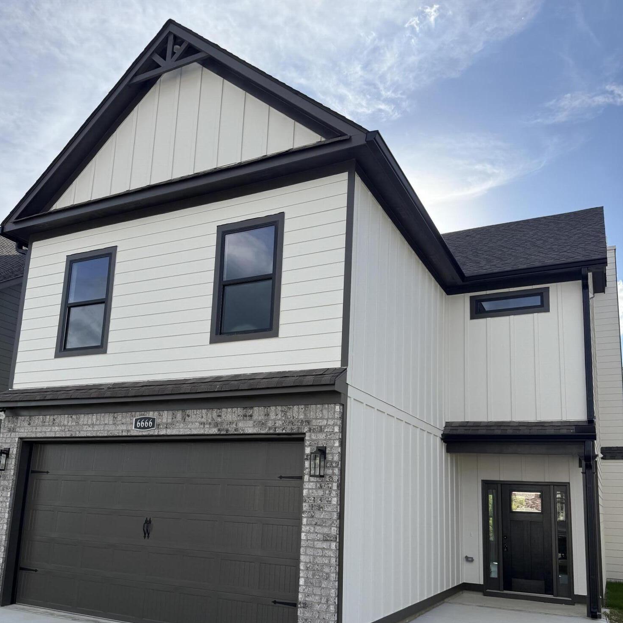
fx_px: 590
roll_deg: -3.2
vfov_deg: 54.9
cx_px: 304
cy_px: 392
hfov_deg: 55.6
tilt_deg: +11.0
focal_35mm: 29
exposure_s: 1/4167
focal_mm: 6.76
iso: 100
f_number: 1.78
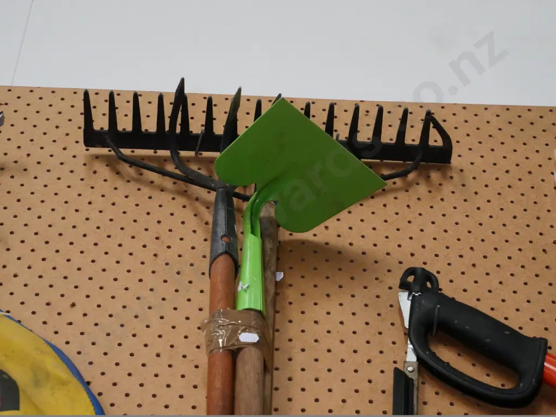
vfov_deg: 15.7
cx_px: 278
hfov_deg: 20.9
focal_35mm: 94
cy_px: 208
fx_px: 1510
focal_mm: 47
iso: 3200
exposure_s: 1/250
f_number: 5.6
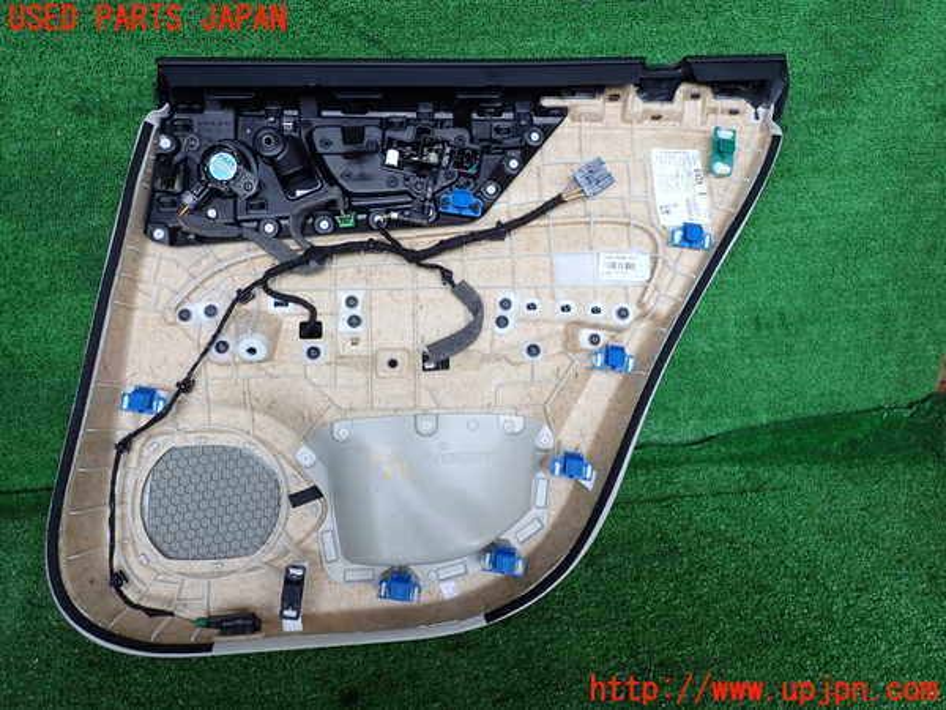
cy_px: 355
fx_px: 683
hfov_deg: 69.4
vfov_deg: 54.9
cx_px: 473
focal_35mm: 25
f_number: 2.8
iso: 100
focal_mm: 4.5
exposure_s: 1/200
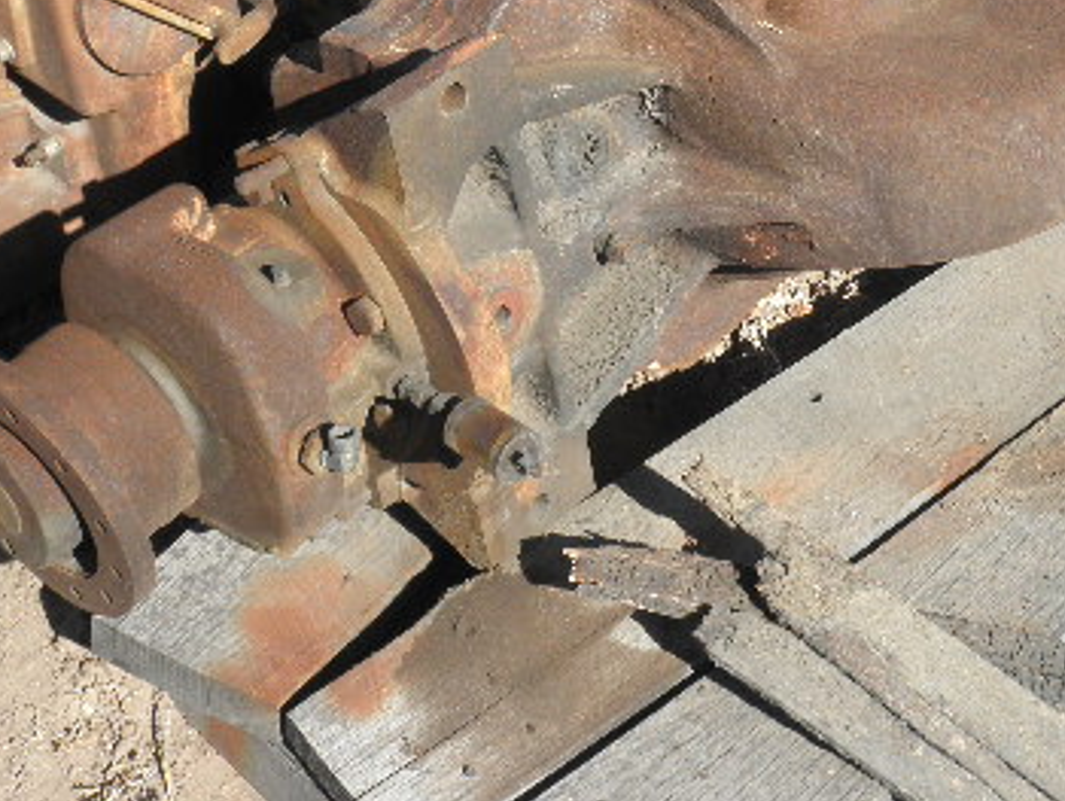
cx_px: 755
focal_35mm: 64
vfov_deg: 22.5
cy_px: 97
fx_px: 1970
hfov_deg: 29.9
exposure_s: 1/500
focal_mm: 6.1
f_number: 3.2
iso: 64
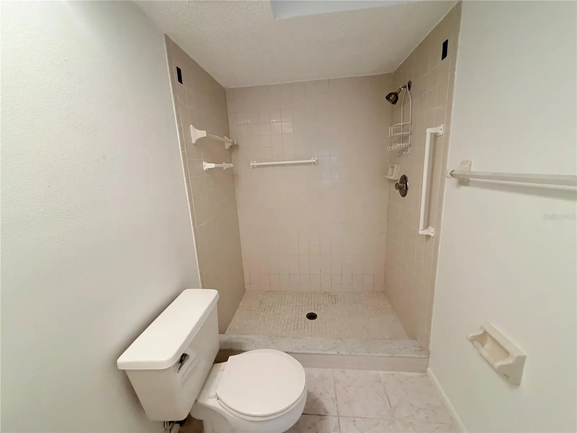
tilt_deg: -13.0
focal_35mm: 14
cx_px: 288
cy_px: 216
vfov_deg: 85.7
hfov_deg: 102.1
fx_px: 233
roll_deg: +2.7
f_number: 2.2
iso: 320
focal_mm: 2.22
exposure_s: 1/60
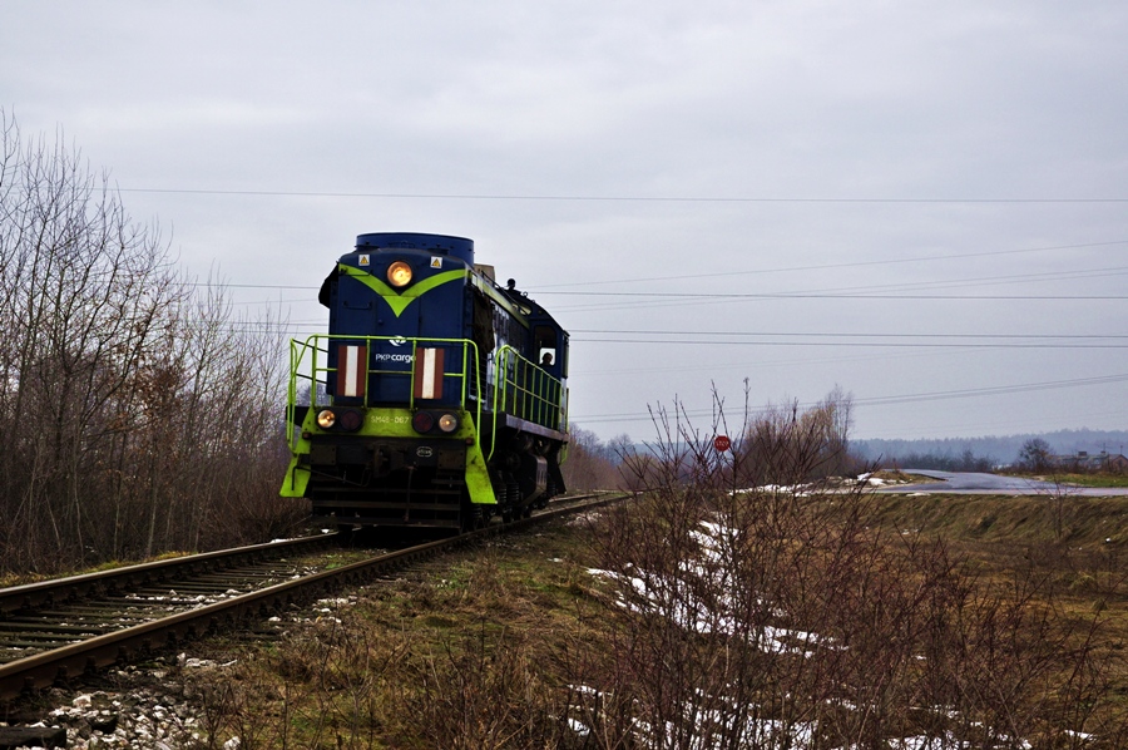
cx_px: 564
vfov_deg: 21.5
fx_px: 1972
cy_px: 375
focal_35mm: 63
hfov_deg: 31.9
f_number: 6.3
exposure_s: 1/250
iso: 200
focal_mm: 42
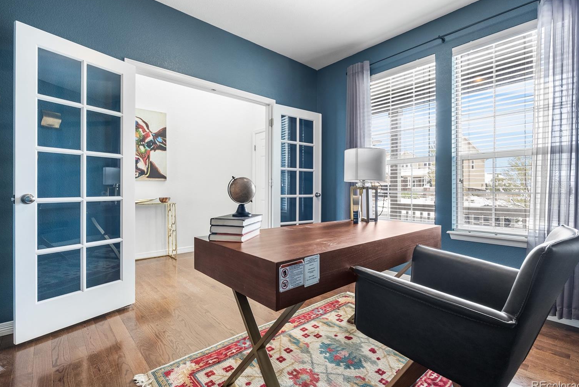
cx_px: 286
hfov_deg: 93.2
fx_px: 274
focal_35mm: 17
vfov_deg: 70.5
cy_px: 188
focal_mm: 16
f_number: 8
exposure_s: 1/100
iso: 200
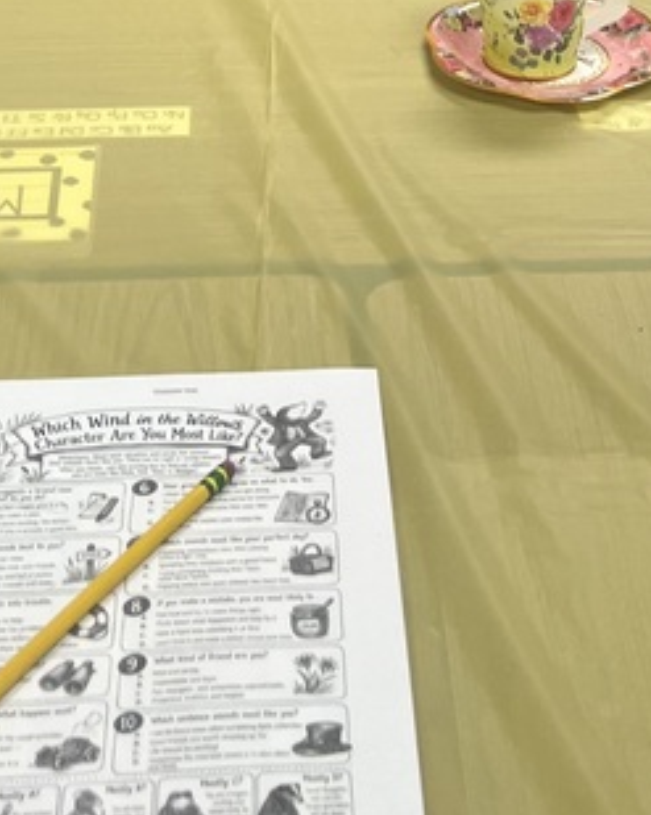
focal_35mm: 84
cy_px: -356
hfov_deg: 18.3
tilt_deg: -16.0
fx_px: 2024
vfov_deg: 20.1
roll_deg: -0.4
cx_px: 351
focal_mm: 5.1
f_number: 1.6
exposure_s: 1/120
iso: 100
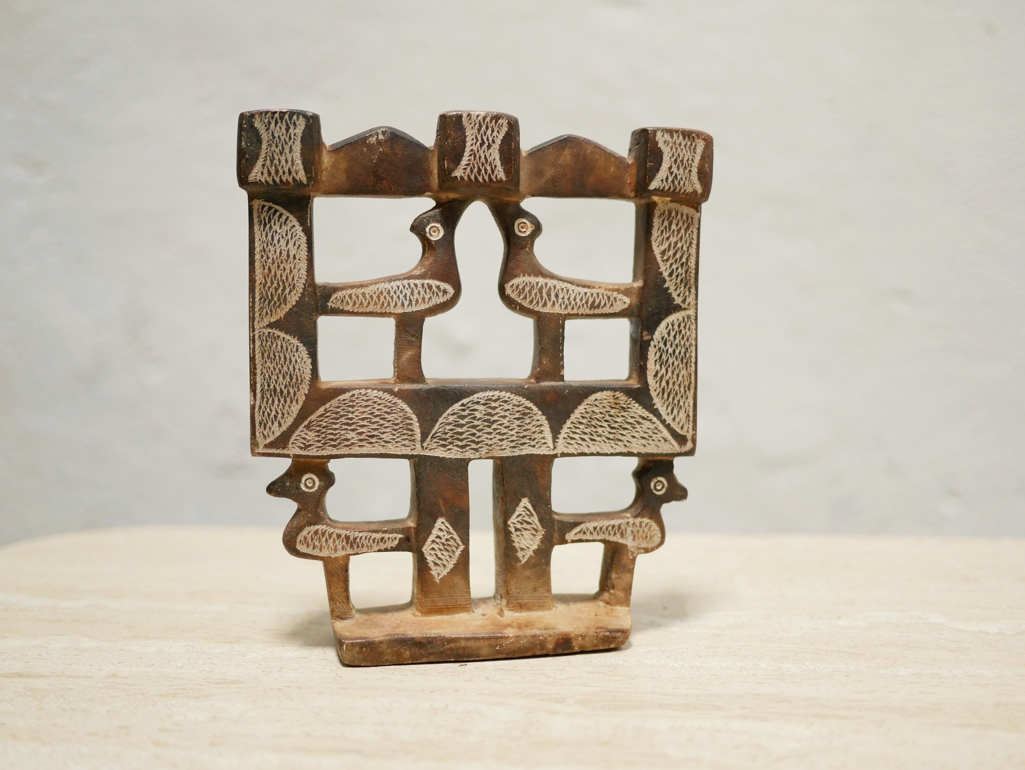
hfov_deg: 46.8
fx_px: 1185
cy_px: 385
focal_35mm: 40
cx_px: 512
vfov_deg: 36.0
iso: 500
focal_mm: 20
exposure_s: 1/60
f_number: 1.7
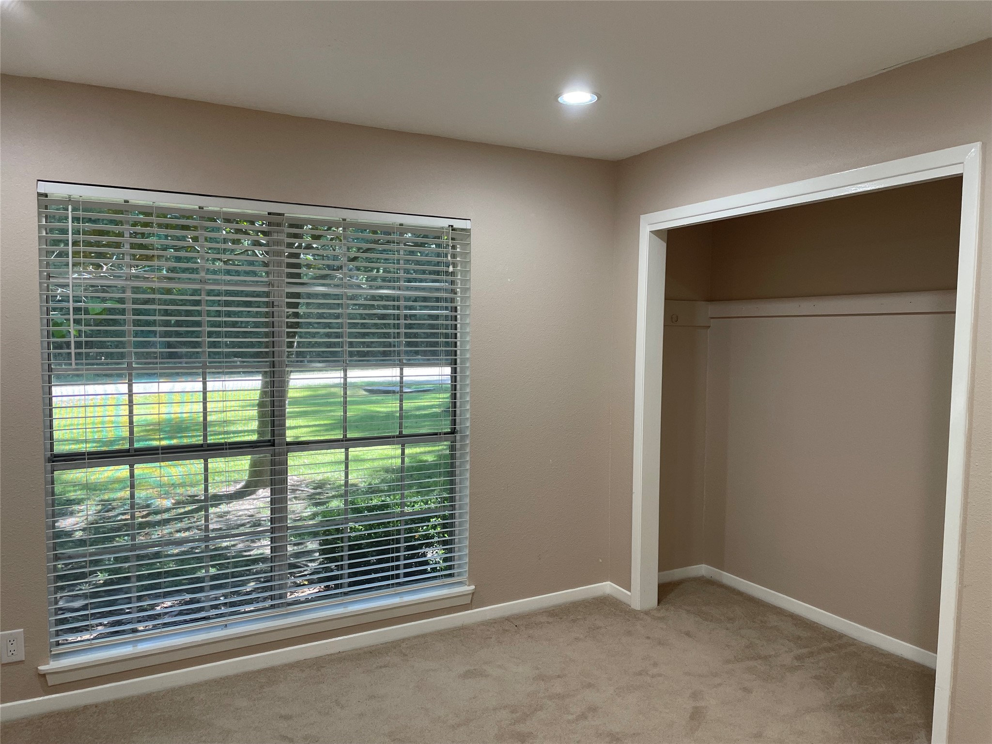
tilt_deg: -2.6
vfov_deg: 53.1
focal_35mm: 26
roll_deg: -0.7
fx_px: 745
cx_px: 496
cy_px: 372
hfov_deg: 67.3
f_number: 1.6
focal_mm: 4.2
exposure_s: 1/60
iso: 64
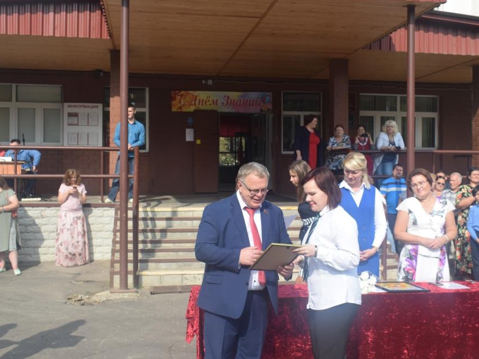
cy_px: 175
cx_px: 261
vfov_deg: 29.3
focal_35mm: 50
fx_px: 686
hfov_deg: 38.5
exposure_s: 1/320
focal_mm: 29
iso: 200
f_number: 9
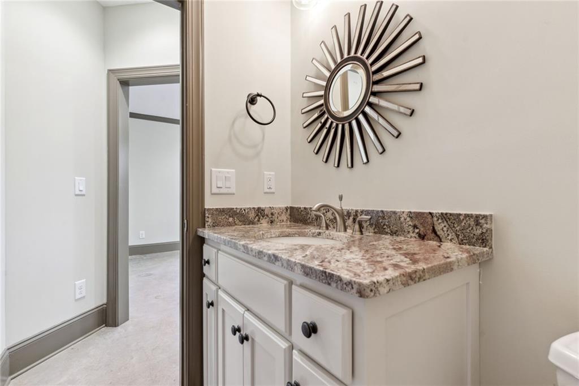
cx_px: 290
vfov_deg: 70.4
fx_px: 273
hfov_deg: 93.3
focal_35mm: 17
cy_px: 193
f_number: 8
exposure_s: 1/4
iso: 250
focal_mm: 17
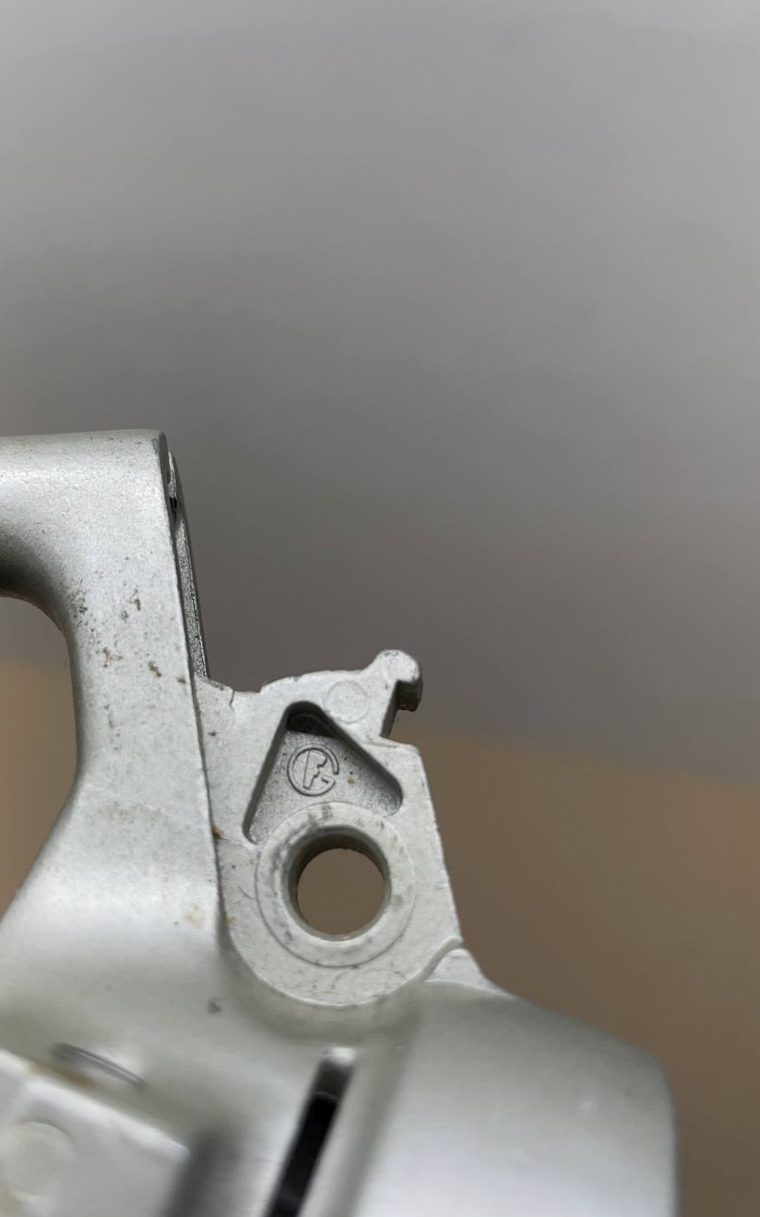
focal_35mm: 32
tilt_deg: -55.3
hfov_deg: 39.2
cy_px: 605
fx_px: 1061
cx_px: 283
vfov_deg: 59.7
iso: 32
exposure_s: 1/182
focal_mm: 4.2
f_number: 1.6
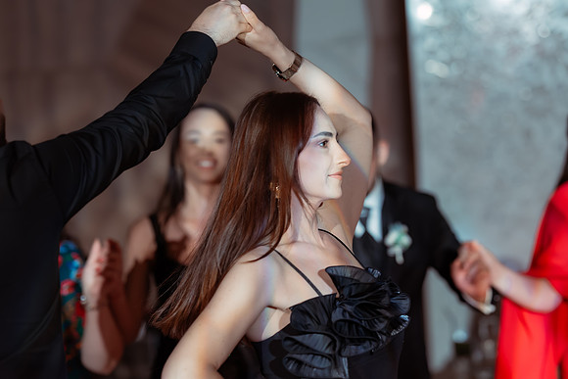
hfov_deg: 15.2
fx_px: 2130
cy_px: 190
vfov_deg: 10.2
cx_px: 284
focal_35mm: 135
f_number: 2.8
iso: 1600
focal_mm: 135
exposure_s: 1/250
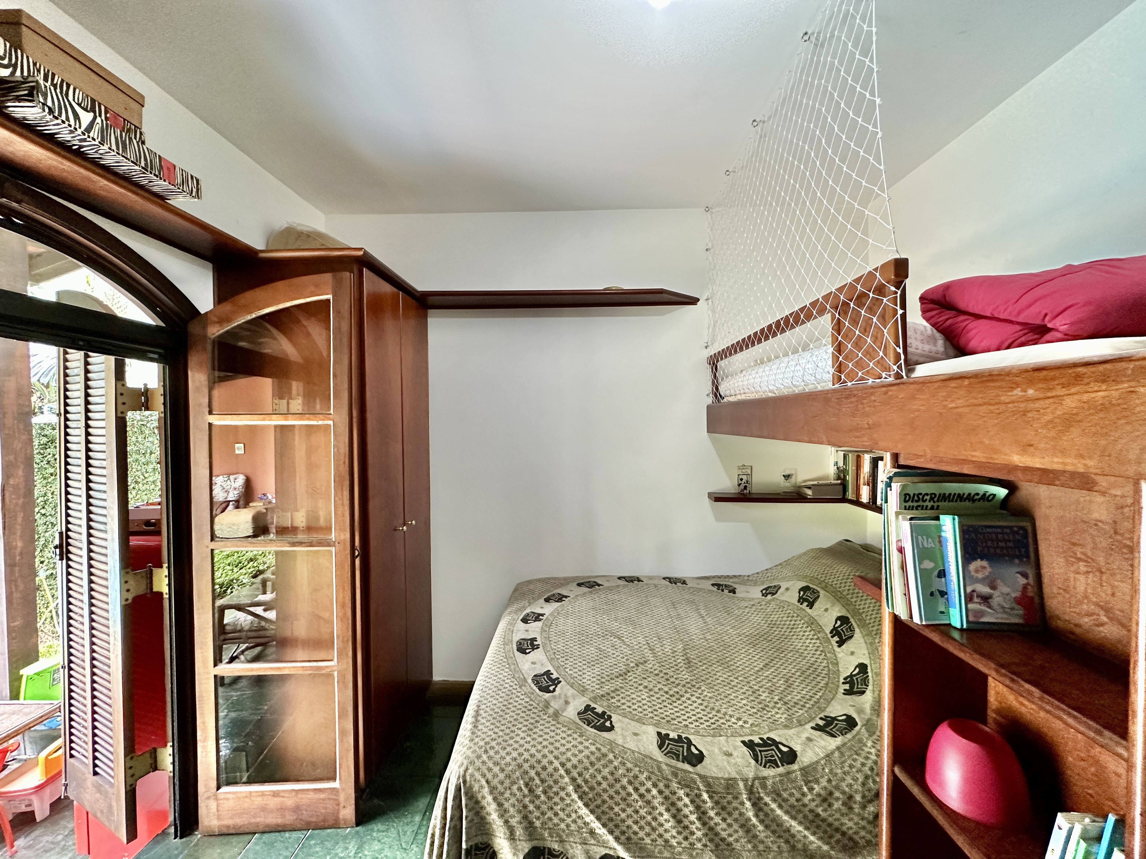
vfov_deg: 85.7
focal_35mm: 14
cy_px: 430
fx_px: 463
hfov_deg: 102.1
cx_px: 573
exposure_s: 1/60
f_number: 2.2
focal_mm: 2.22
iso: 250
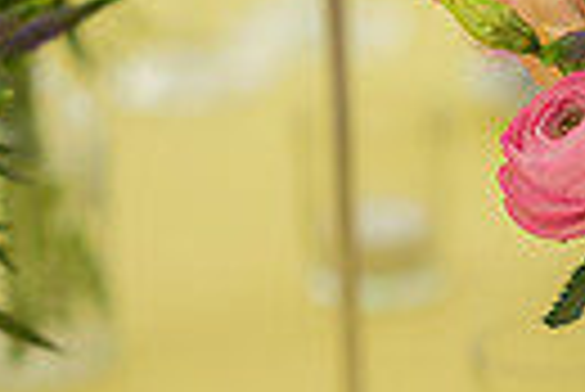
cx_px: 598
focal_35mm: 379
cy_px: 196
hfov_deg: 5.4
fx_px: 6166
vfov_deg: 3.6
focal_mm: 85
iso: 500
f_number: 1.8
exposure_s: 1/500
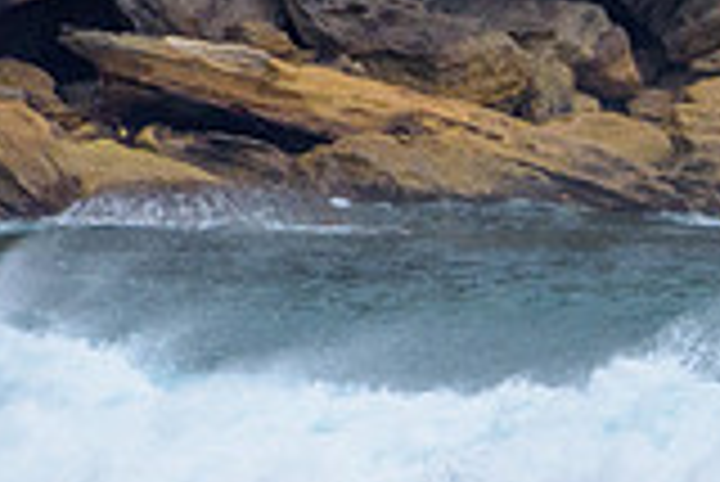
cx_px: 1189
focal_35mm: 2221
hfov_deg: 0.9
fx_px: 44459
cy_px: 429
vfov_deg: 0.6
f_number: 5.6
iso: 800
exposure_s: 1/2000
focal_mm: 500
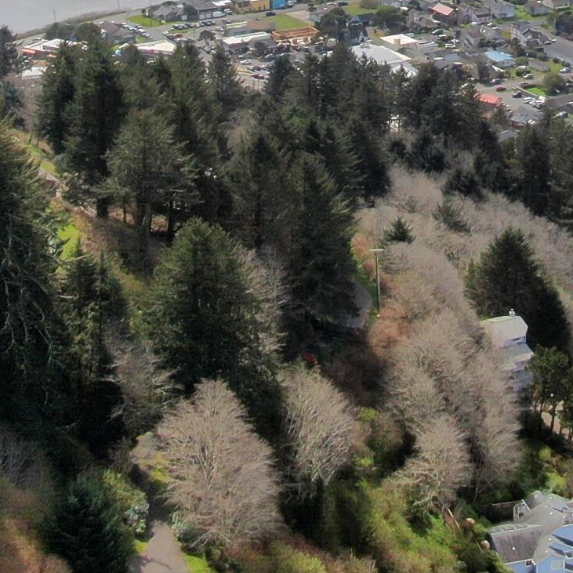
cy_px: -204
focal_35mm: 87
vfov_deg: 18.4
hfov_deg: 19.9
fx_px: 1629
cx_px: 384
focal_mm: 4.39
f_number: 2.8
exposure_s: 1/2500
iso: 100
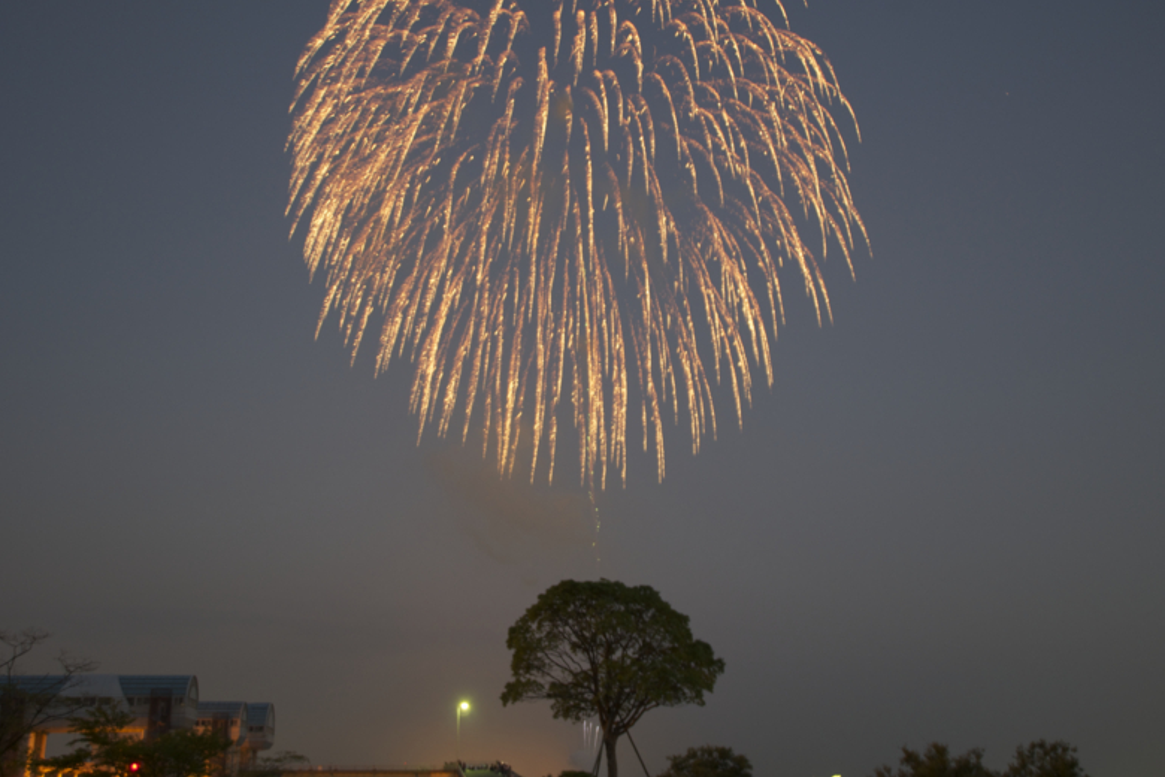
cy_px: 389
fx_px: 1391
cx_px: 584
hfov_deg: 45.4
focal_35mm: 43
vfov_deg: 31.2
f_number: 4
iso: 200
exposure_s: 2
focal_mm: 28
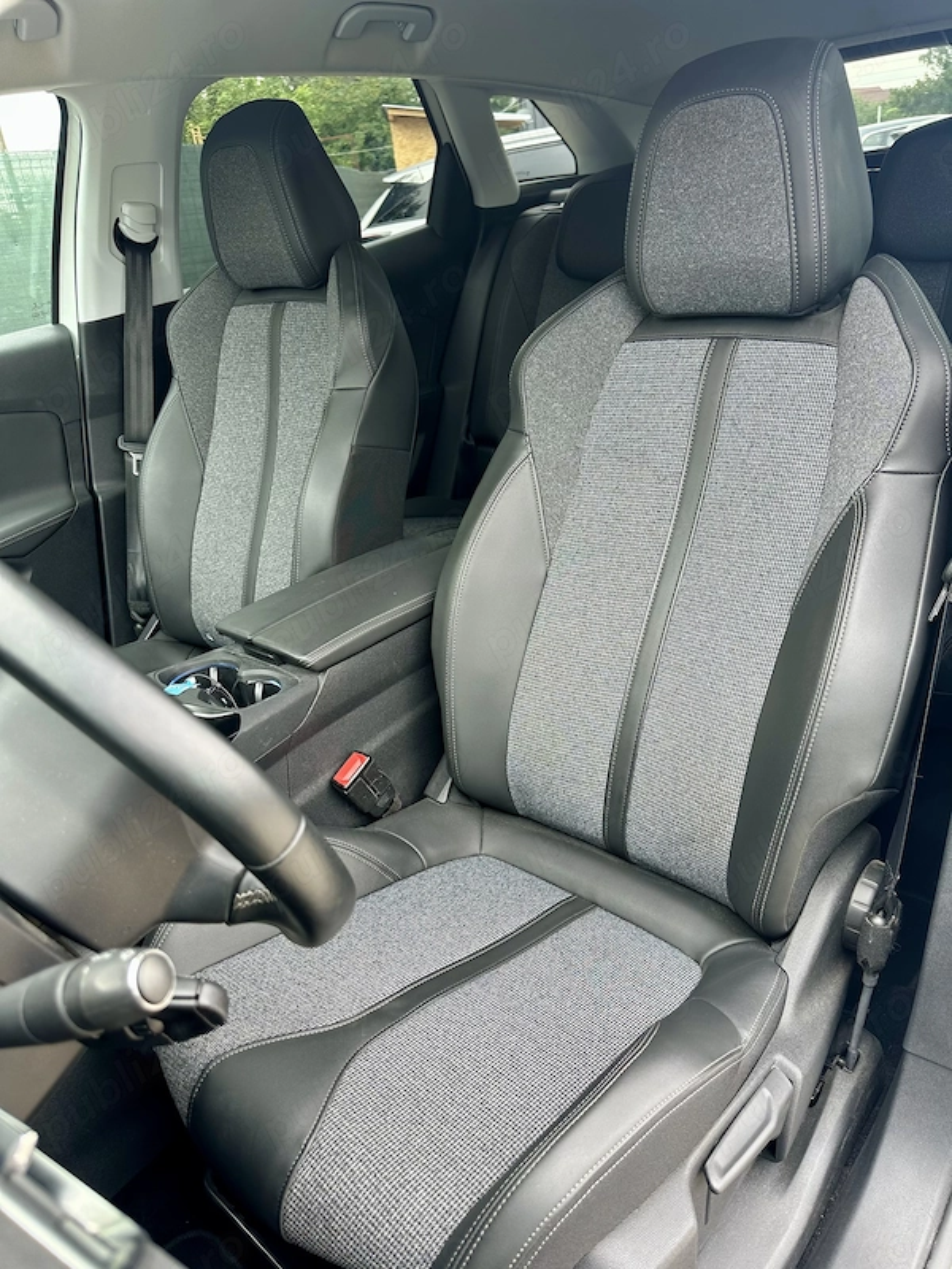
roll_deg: +5.8
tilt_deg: -25.8
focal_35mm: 24
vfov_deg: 71.6
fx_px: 880
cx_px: 476
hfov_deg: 56.8
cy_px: 634
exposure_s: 1/121
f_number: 1.78
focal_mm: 6.86
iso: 64
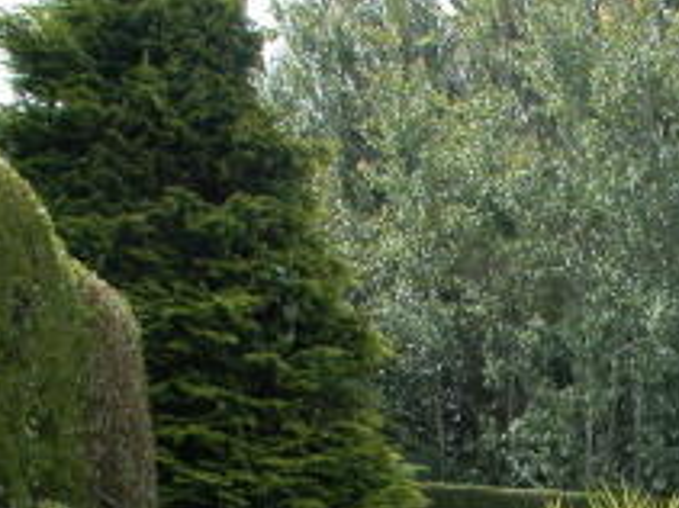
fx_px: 1627
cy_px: 648
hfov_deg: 22.5
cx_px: 700
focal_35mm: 83
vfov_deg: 16.8
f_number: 5
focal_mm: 7.7
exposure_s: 1/163
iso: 100
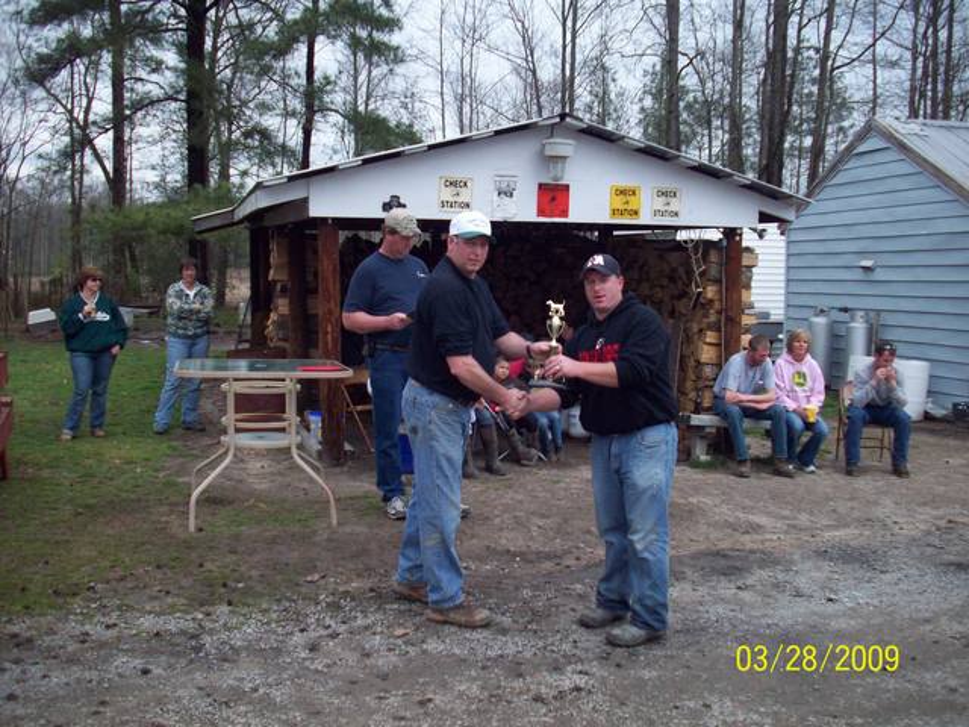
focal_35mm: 37
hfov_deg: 50.1
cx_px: 484
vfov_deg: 38.7
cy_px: 364
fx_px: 1036
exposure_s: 1/190
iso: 80
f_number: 5.6
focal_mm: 6.2
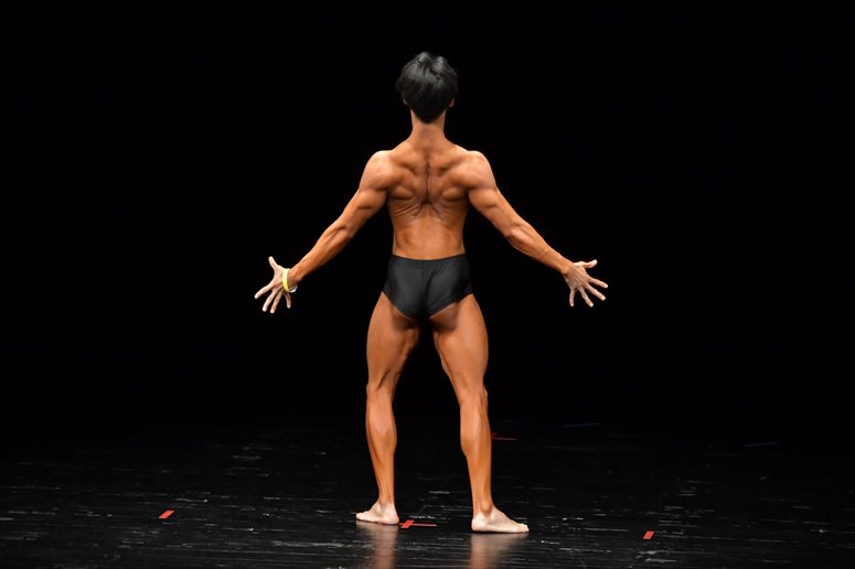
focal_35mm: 270
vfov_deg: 5.1
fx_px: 6409
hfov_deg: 7.6
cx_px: 428
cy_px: 284
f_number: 5.6
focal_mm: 180
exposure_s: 1/400
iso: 4000
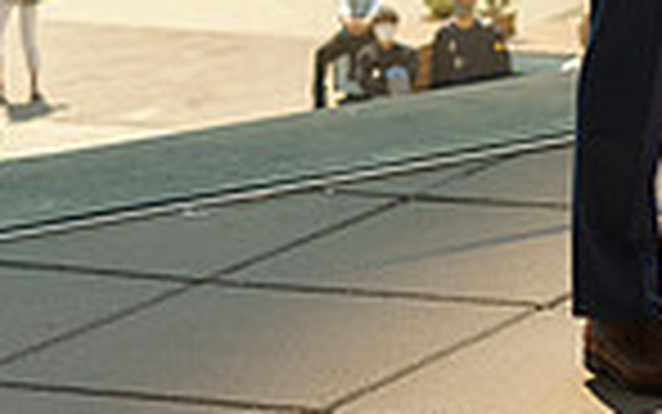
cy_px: -272
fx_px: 4079
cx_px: 932
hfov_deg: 9.1
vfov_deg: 5.7
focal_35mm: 226
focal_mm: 50
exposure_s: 1/500
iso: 100
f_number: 4
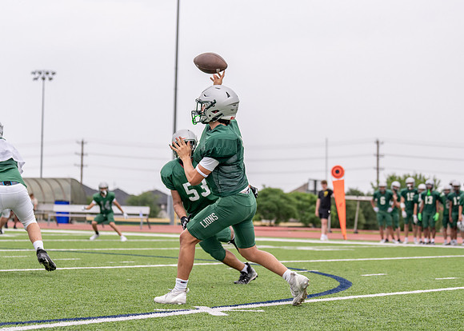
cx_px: 232
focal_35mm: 97
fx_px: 1283
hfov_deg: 20.5
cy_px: 161
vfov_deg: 14.7
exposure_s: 1/2500
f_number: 2.8
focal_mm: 70
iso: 320
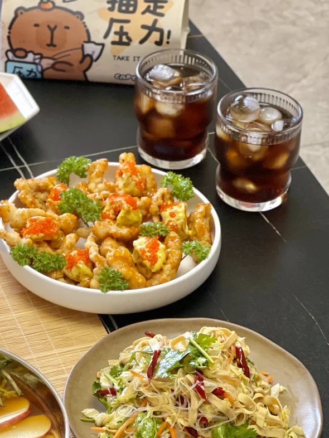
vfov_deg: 13.9
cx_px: 30
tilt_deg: -39.4
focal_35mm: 141
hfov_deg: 10.5
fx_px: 1786
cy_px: 322
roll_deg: -0.6
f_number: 2.8
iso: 200
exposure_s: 1/40
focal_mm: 9
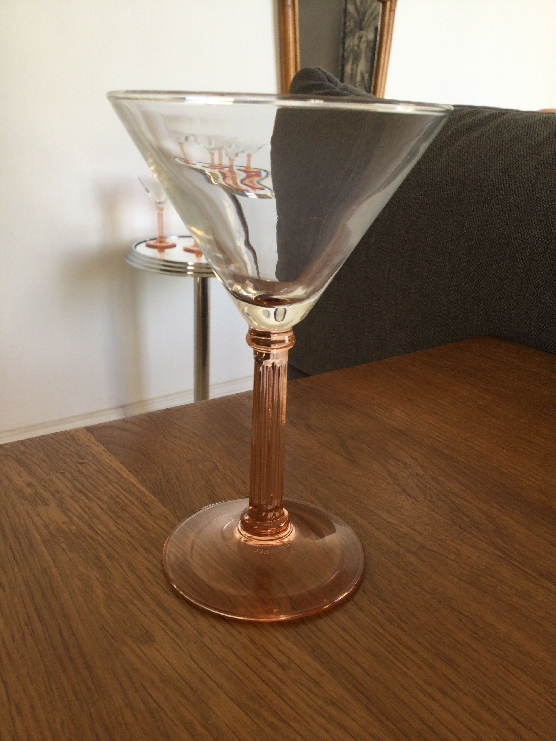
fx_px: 664
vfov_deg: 58.4
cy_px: 370
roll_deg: -0.7
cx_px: 278
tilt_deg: -21.5
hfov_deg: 45.4
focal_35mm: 31
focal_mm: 3.3
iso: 32
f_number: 2.4
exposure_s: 1/50
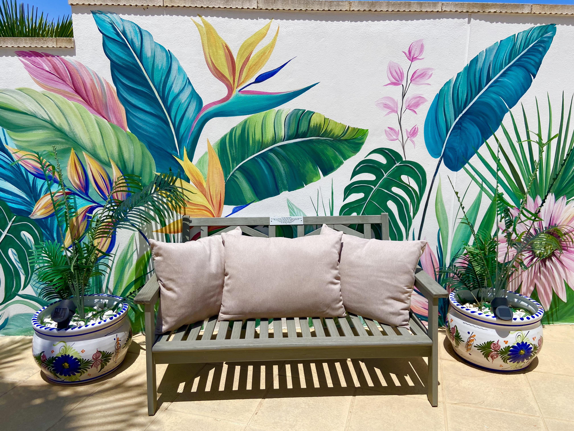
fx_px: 431
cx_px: 287
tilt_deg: -8.7
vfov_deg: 53.1
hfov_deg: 67.3
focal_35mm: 26
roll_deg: -0.1
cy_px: 216
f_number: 1.8
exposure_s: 1/5747
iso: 32
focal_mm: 4.25
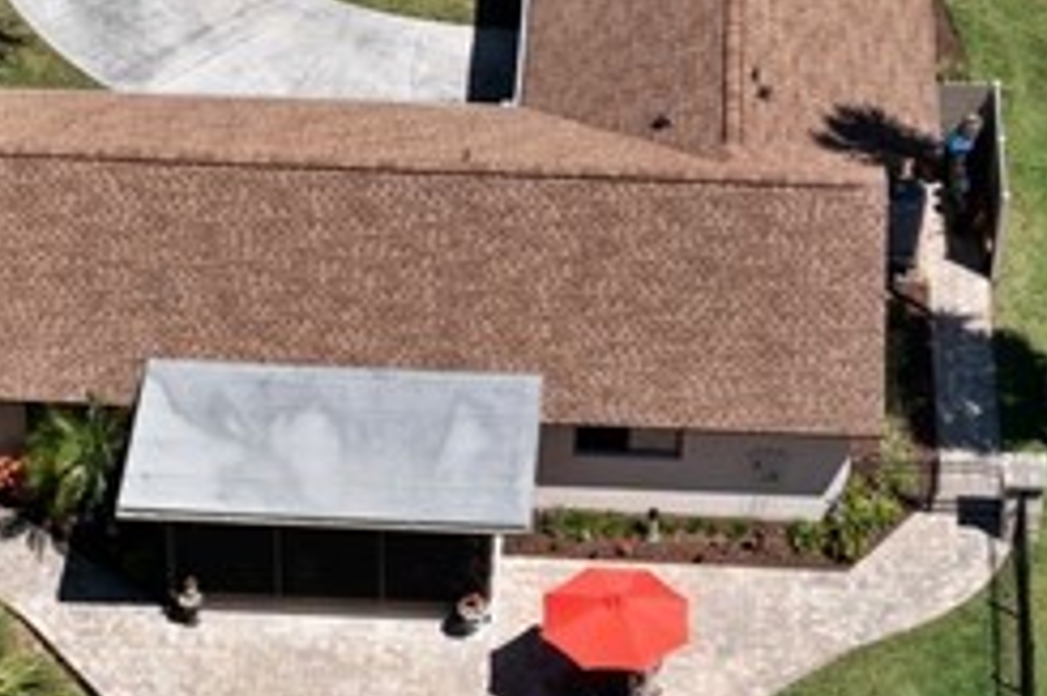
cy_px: 775
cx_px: 397
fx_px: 3604
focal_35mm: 124
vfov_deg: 10.9
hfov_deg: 16.5
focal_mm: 10.26
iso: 100
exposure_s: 1/240
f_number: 5.6
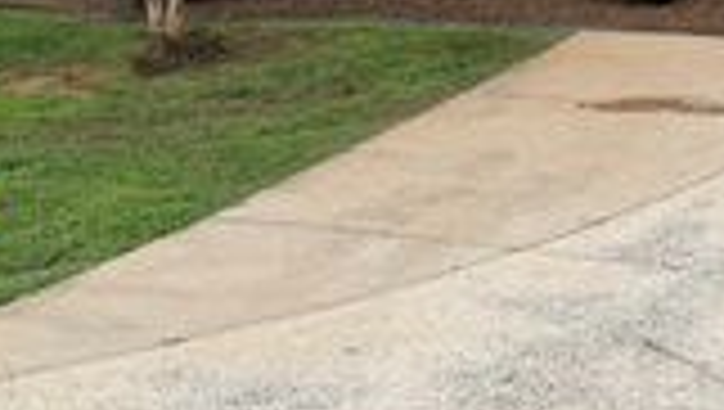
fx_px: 1557
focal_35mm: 81
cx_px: 666
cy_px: 7
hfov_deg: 25.3
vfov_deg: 14.7
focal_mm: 6.76
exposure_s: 1/1855
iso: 80
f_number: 1.78
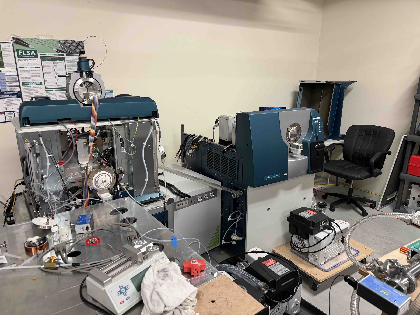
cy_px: 158
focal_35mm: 24
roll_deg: +0.9
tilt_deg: -14.8
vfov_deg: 56.8
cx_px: 210
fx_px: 291
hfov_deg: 71.6
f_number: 1.78
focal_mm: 6.76
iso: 200
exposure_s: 1/60
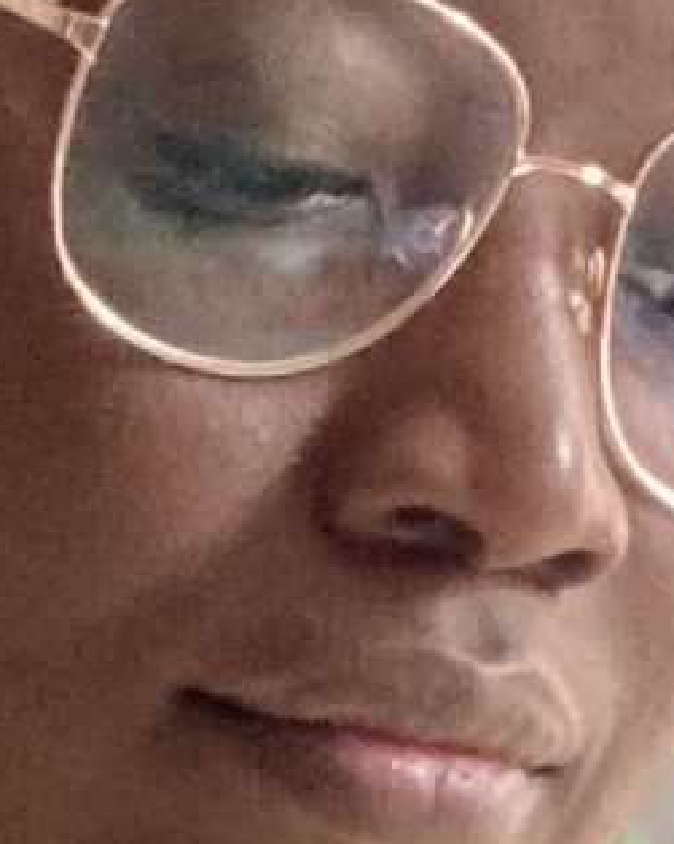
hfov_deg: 6.1
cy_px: 1693
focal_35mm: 255
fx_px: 6361
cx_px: 160
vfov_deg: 7.3
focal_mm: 2.87
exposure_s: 1/42
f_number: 2.2
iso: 320
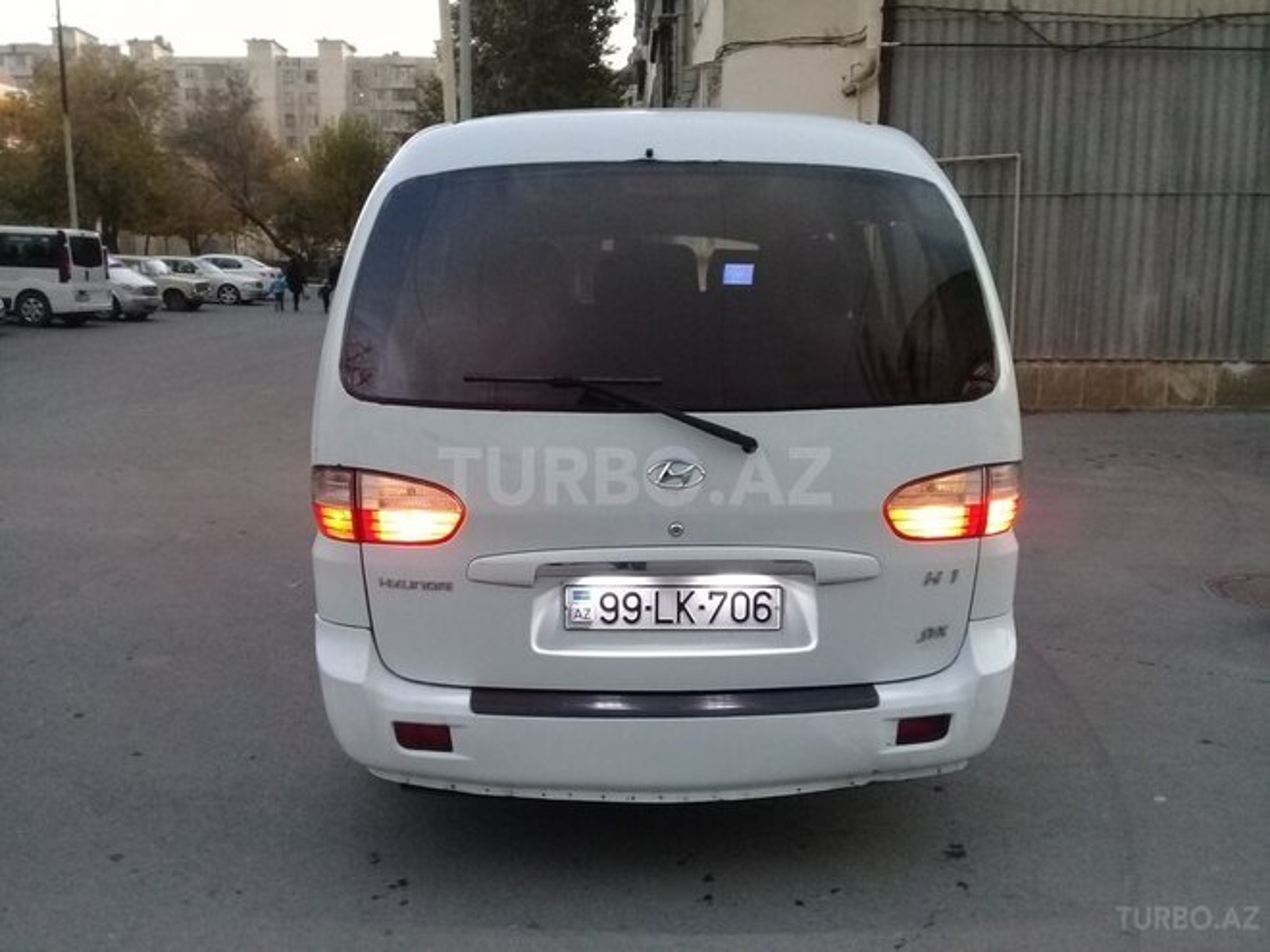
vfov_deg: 45.4
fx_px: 1137
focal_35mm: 31
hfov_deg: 58.4
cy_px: 476
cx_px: 635
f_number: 2.2
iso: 160
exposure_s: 1/24
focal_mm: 3.3
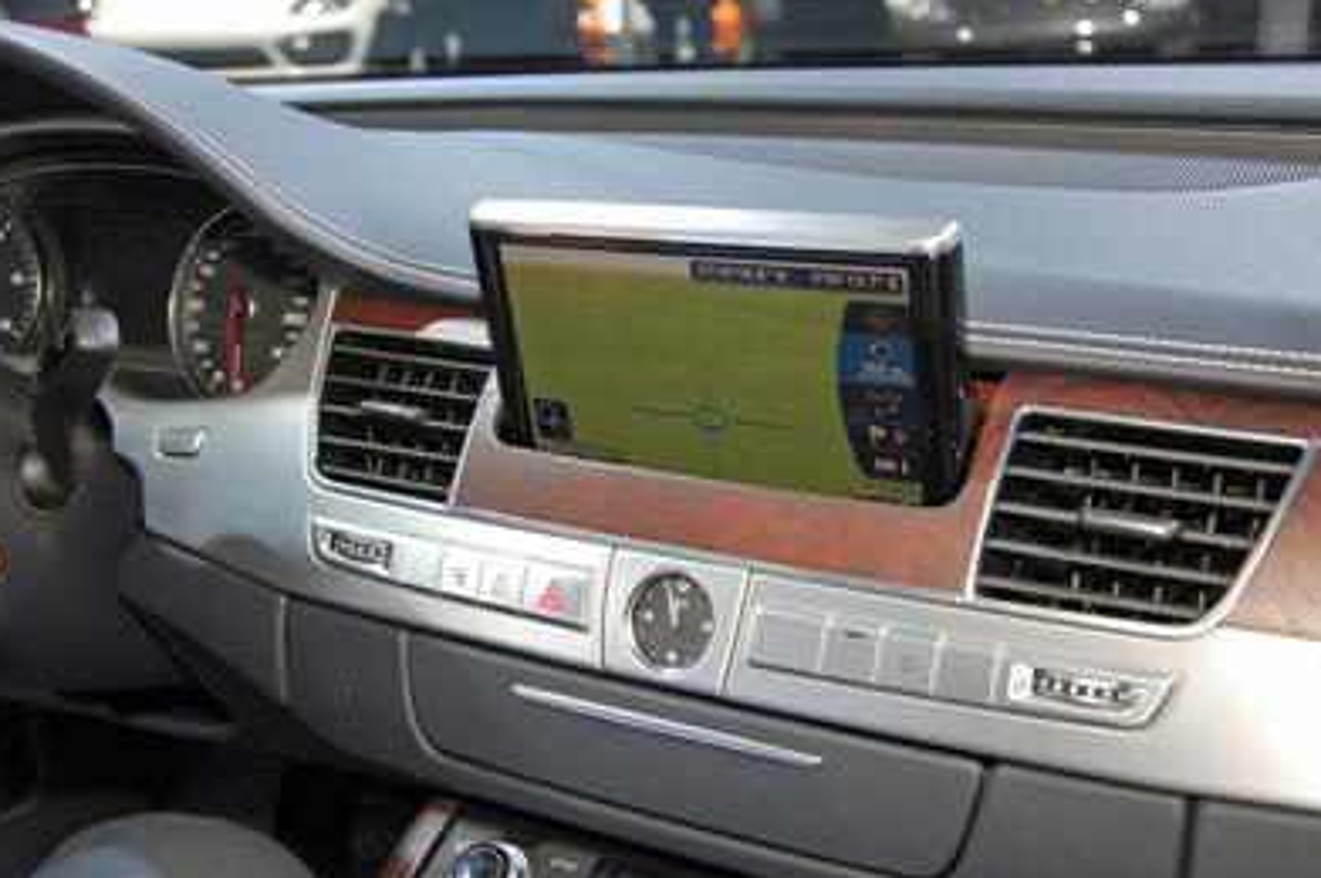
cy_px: 442
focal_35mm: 46
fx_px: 1686
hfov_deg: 42.8
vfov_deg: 29.2
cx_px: 659
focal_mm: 30
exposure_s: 1/60
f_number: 4.2
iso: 200
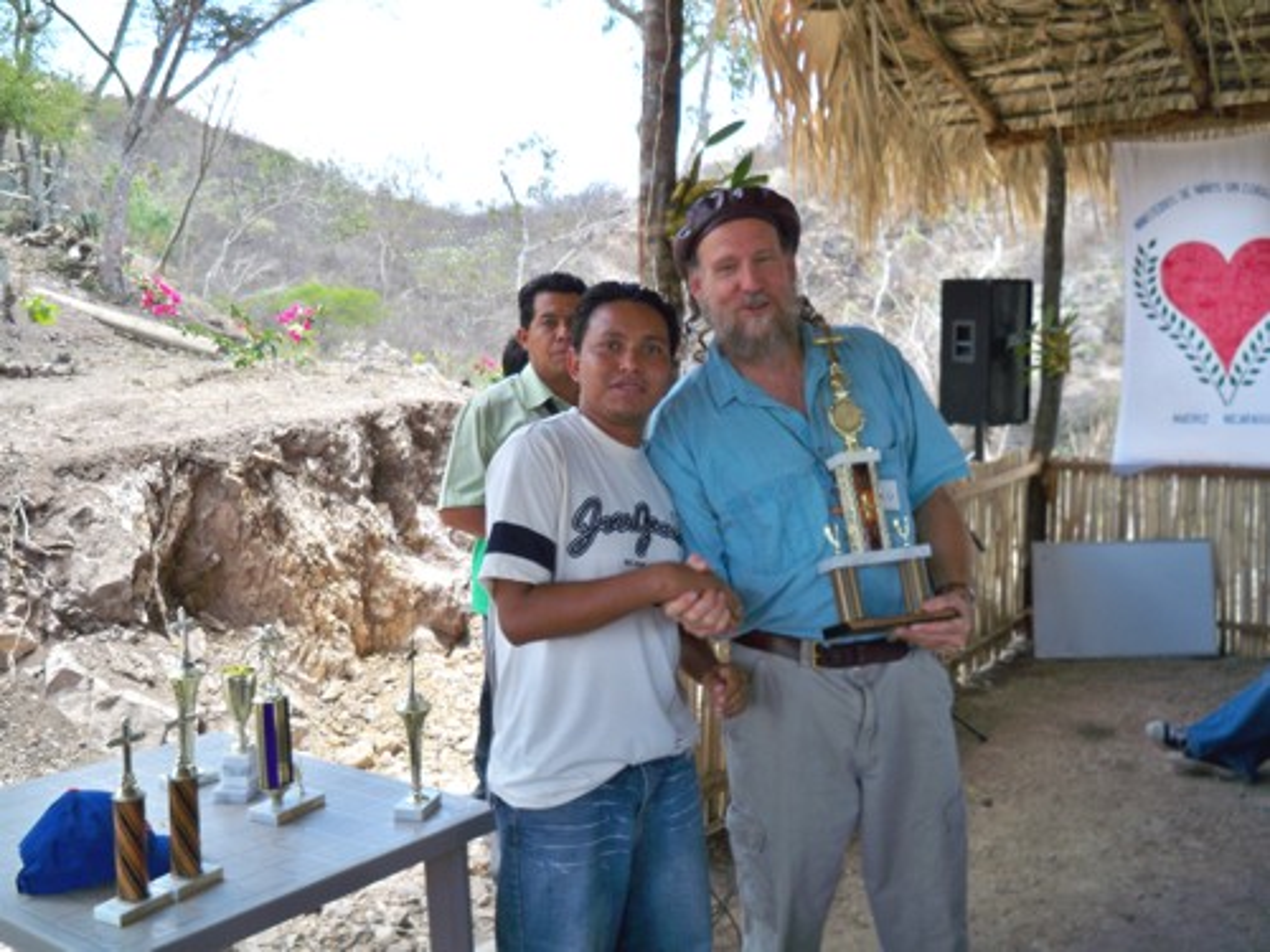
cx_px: 635
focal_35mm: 35
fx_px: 1284
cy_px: 476
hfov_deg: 52.6
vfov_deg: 40.7
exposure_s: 1/160
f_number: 3.1
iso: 80
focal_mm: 6.3
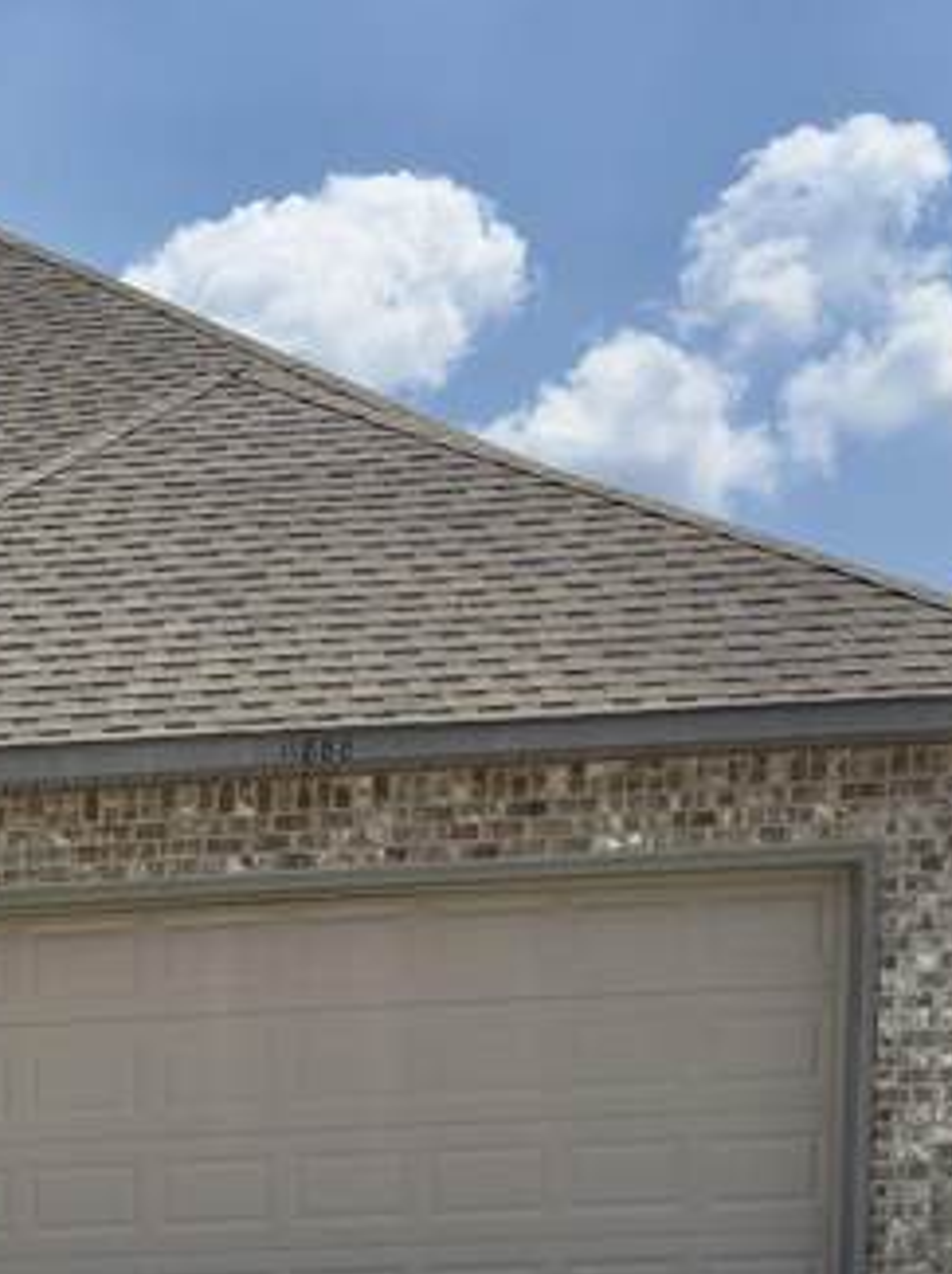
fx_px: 2609
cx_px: -337
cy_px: 1623
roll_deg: +2.2
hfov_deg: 18.9
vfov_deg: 24.3
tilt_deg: -7.1
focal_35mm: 71
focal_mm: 6.76
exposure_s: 1/11628
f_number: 1.78
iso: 100
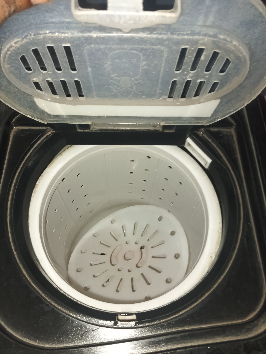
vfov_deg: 63.4
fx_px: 286
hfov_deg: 49.9
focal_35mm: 28
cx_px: 133
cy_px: 177
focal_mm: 4.22
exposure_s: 1/25
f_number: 1.8
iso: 1523
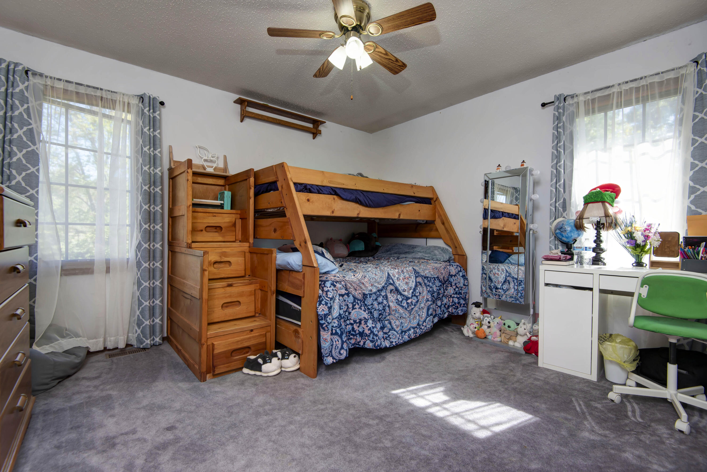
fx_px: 314
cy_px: 236
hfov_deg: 96.7
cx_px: 354
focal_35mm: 16
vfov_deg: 73.8
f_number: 6.3
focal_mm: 16
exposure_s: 1/50
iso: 200
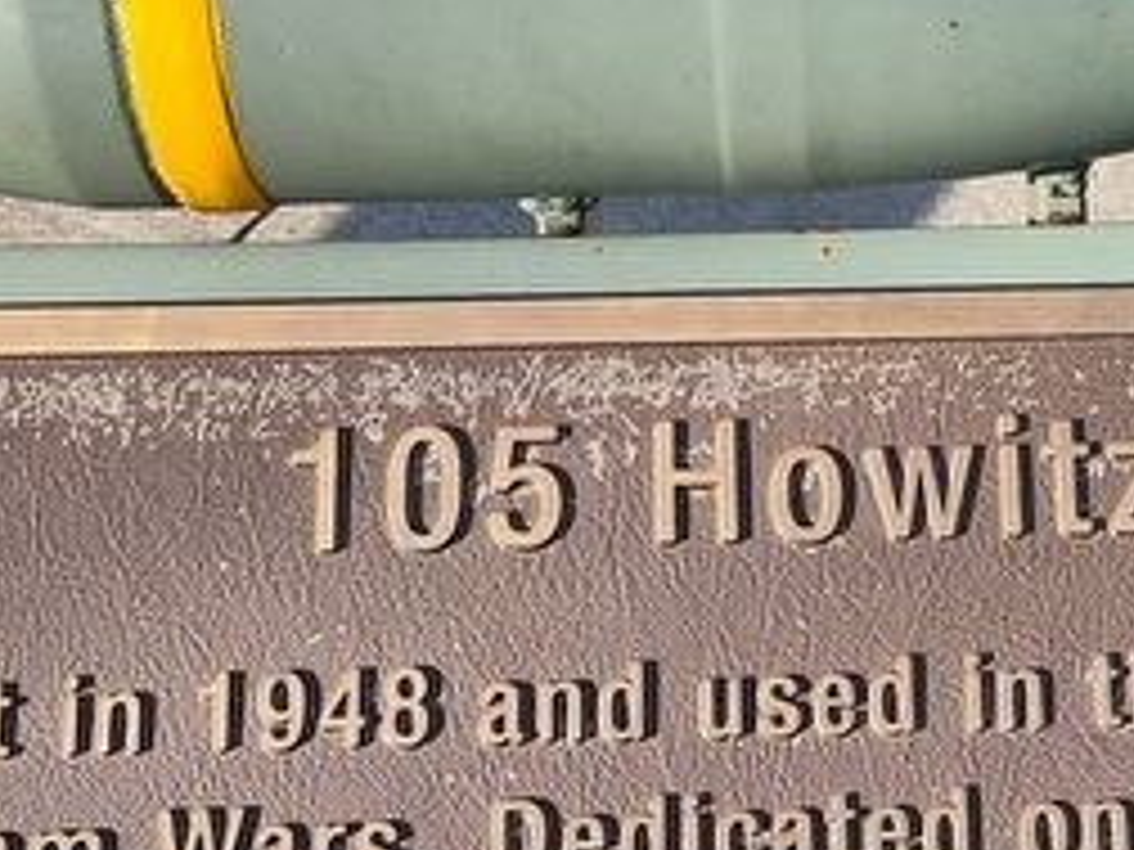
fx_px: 2391
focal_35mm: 73
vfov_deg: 19.8
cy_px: 756
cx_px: 963
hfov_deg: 26.0
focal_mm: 5.56
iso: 100
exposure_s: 1/411
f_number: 1.8
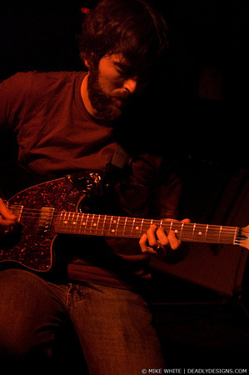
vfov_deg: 19.5
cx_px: 124
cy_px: 188
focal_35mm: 105
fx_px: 1092
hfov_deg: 13.0
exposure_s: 1/40
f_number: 2.8
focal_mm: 70
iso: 1600
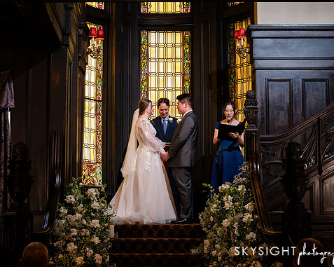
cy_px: 133
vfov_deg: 17.4
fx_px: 869
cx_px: 154
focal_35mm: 88
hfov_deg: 21.7
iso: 2000
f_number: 5.6
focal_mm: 75
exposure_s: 1/200
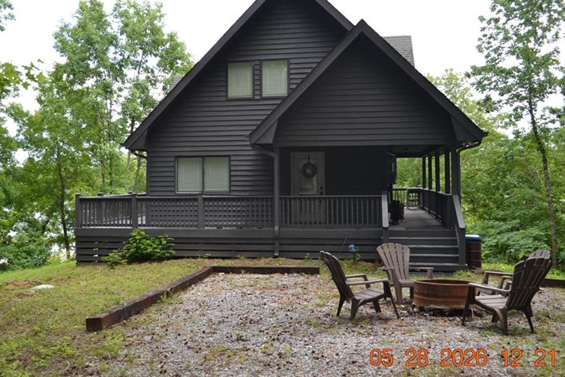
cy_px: 157
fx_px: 534
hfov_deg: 55.8
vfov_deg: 38.8
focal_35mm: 34
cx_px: 269
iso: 100
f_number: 4
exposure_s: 1/200
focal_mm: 18
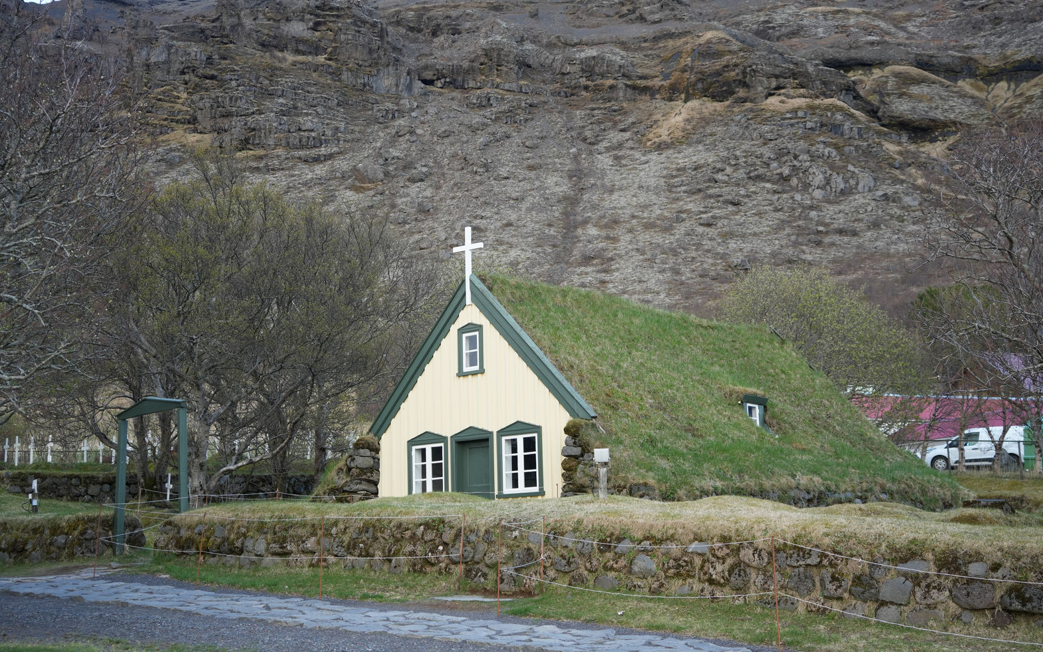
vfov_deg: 24.9
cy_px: 328
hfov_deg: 38.9
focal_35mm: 52
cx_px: 515
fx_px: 1478
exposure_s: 1/160
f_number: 4.5
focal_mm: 50
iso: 320
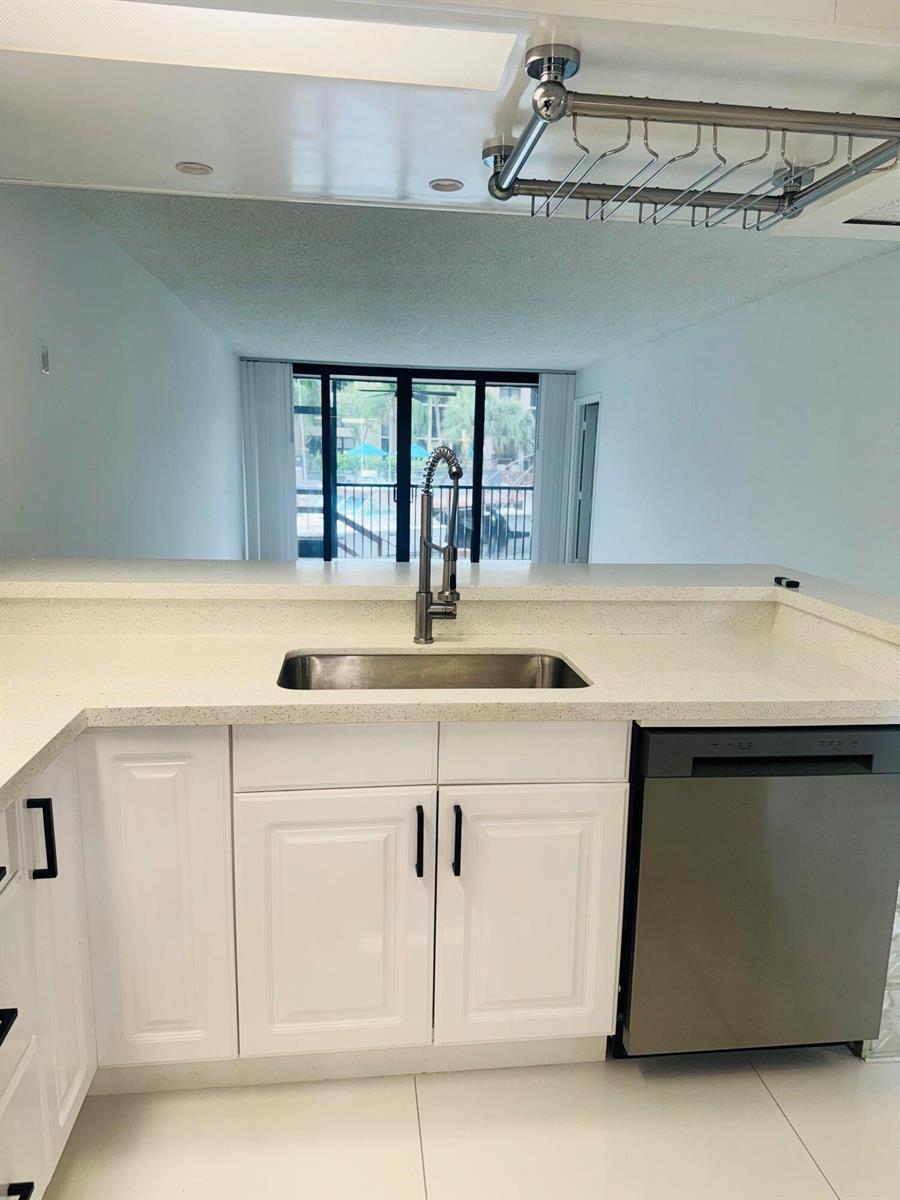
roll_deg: -0.5
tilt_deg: -10.9
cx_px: 450
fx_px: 832
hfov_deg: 56.8
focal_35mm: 24
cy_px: 600
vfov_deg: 71.6
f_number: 1.78
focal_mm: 6.76
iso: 50
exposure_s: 1/154
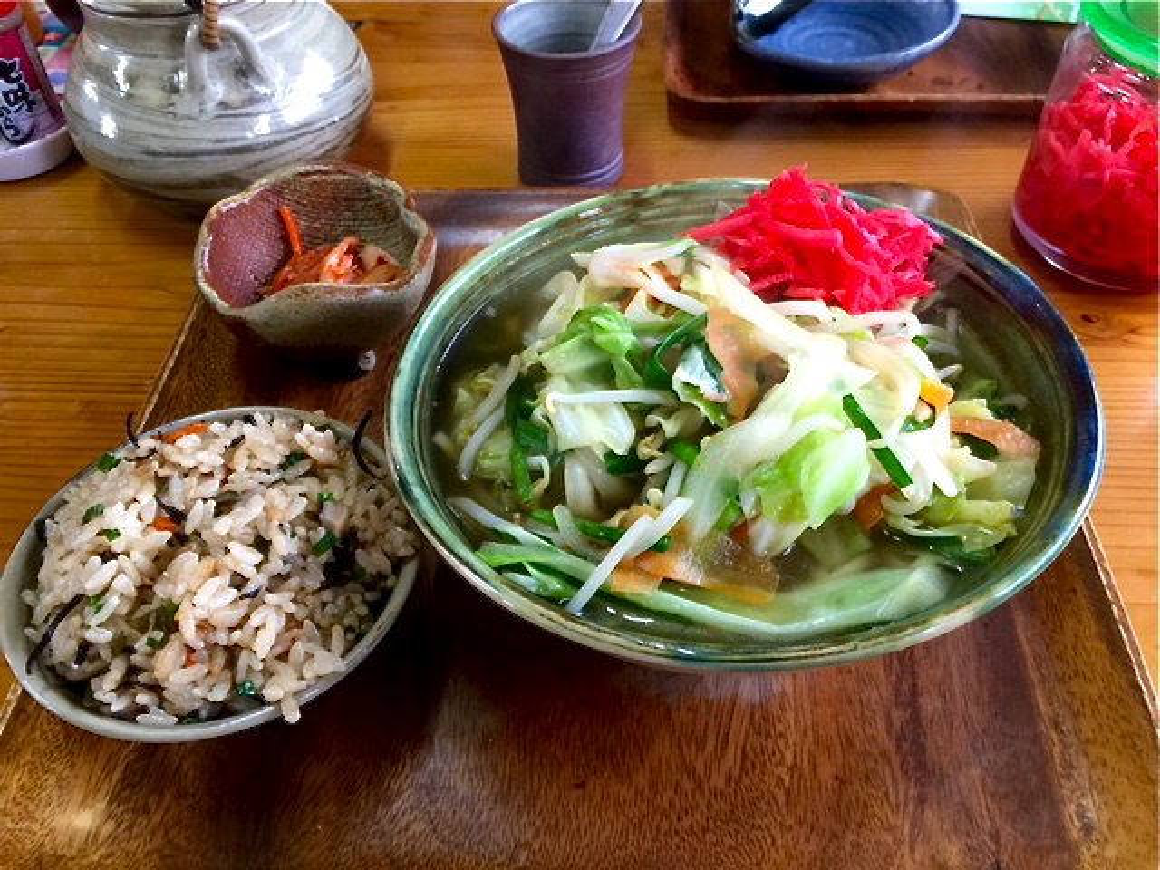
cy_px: 435
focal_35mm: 29
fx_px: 972
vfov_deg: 48.2
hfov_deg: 61.7
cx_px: 580
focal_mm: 4.15
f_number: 2.2
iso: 64
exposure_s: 1/15
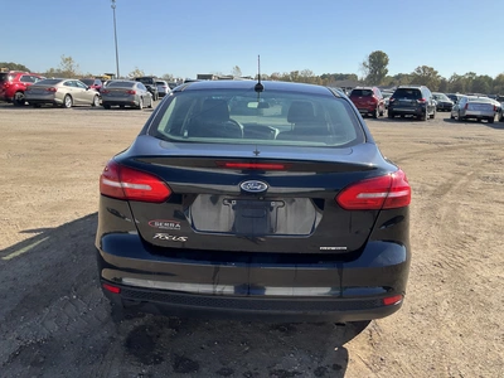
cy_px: 189
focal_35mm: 29
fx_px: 422
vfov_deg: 48.2
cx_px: 252
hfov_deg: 61.7
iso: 25
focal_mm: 3
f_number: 1.8
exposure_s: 1/1035
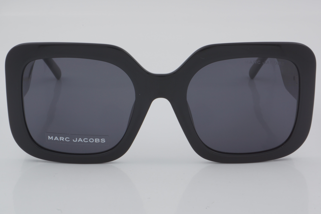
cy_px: 107
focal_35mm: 82
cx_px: 160
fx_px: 736
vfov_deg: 16.6
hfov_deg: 24.6
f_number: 32
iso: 100
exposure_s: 1/4
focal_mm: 55
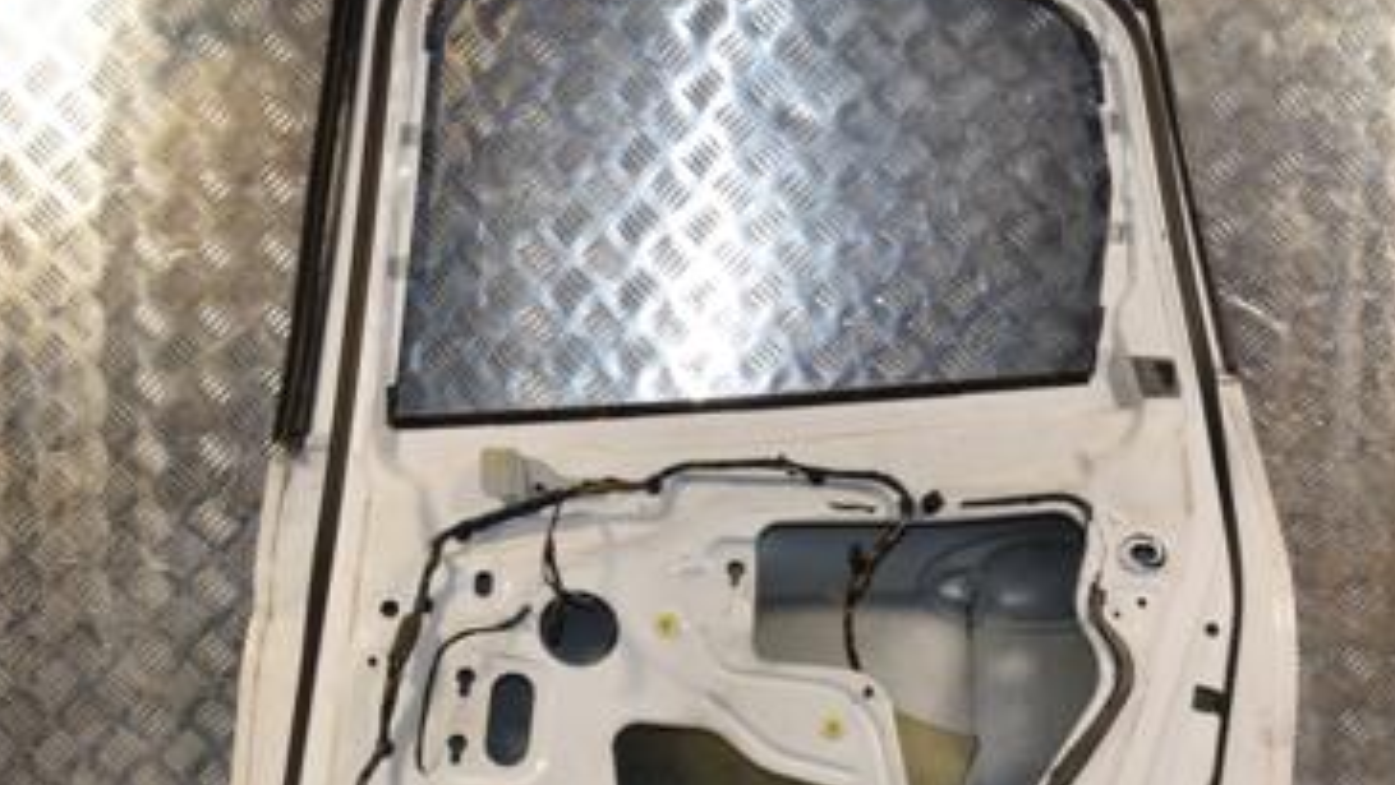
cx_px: 797
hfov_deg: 36.5
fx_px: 2109
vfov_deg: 20.8
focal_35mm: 57
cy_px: 643
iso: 800
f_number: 11
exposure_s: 1/200
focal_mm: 22
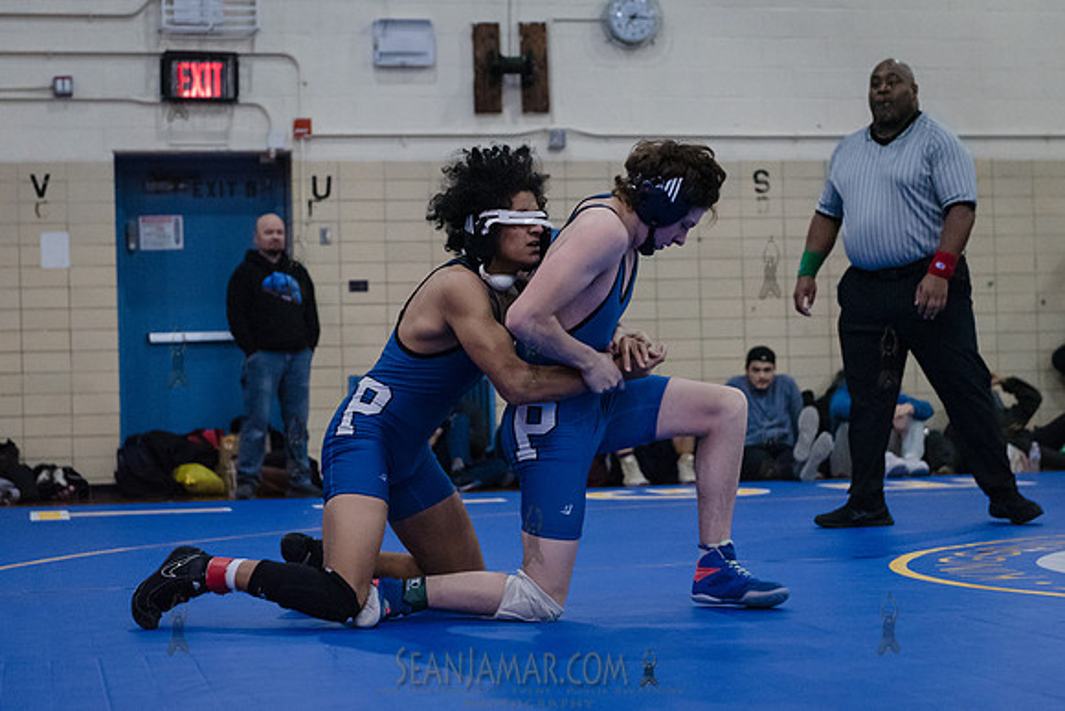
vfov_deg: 18.5
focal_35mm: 74
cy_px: 343
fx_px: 2180
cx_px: 514
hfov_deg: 27.4
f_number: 3.2
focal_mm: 66
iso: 8000
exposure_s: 1/400
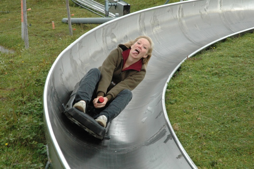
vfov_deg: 13.0
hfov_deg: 19.5
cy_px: 84
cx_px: 127
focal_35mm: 105
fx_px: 740
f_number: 10
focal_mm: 70
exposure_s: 1/400
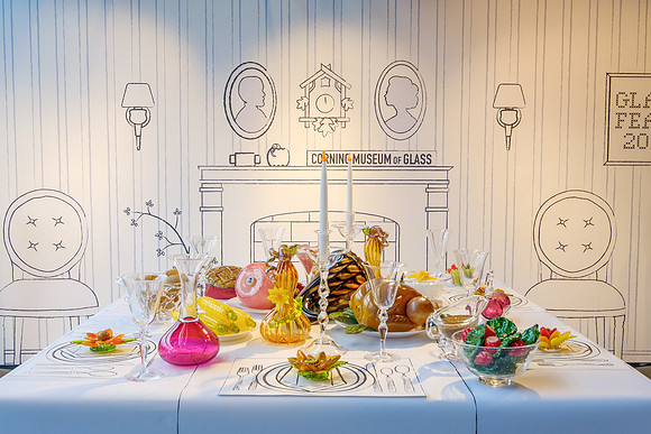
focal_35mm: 38
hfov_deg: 50.5
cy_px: 206
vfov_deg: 35.0
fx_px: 690
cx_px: 324
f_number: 8
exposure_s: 1/12
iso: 200
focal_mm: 24
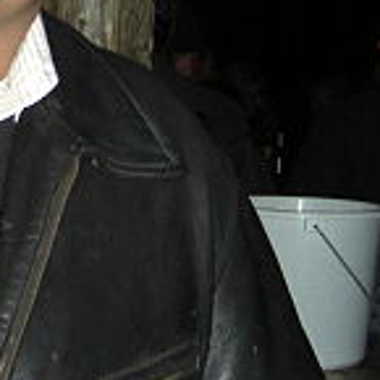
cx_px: -139
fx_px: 1428
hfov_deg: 14.4
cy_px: -47
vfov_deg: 14.8
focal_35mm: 115
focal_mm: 7.9
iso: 200
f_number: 2.8
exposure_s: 1/60
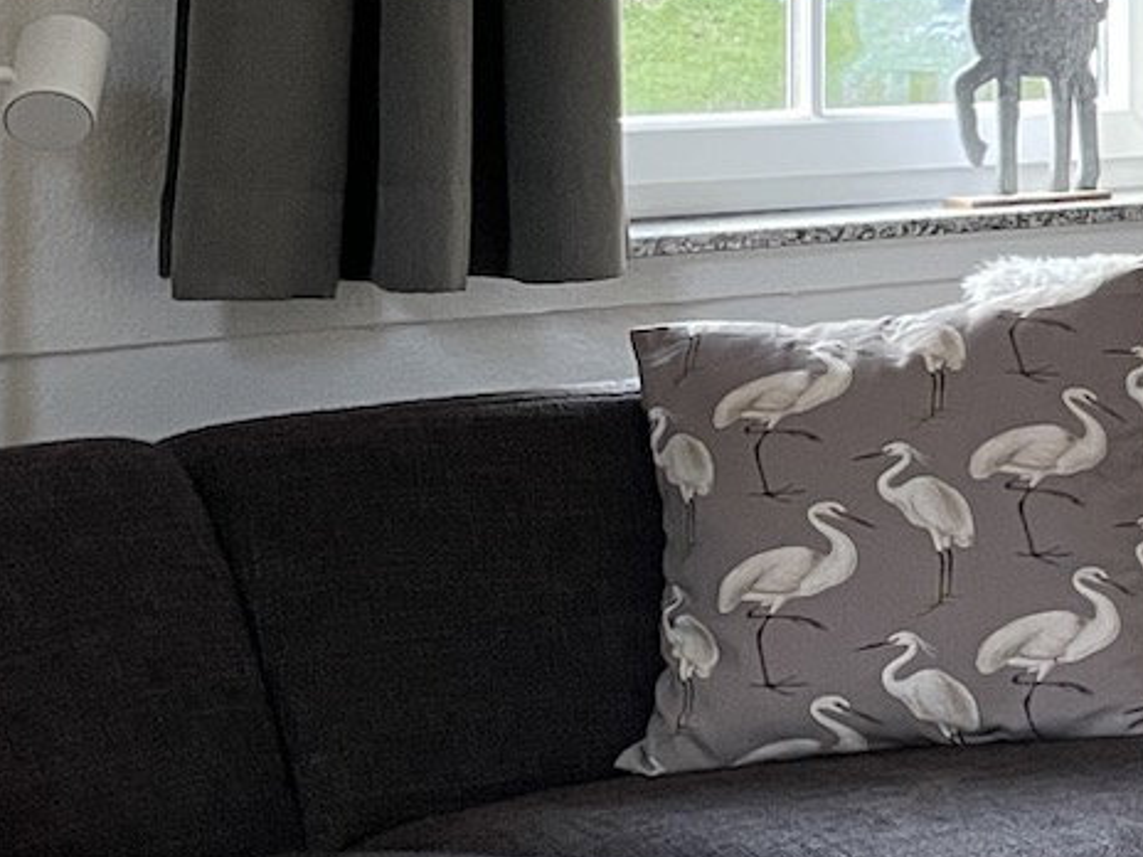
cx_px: 2062
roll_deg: -0.6
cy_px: -22
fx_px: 3698
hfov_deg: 15.2
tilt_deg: -0.1
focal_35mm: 112
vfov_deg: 13.0
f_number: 1.6
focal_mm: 4.2
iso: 125
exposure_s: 1/64
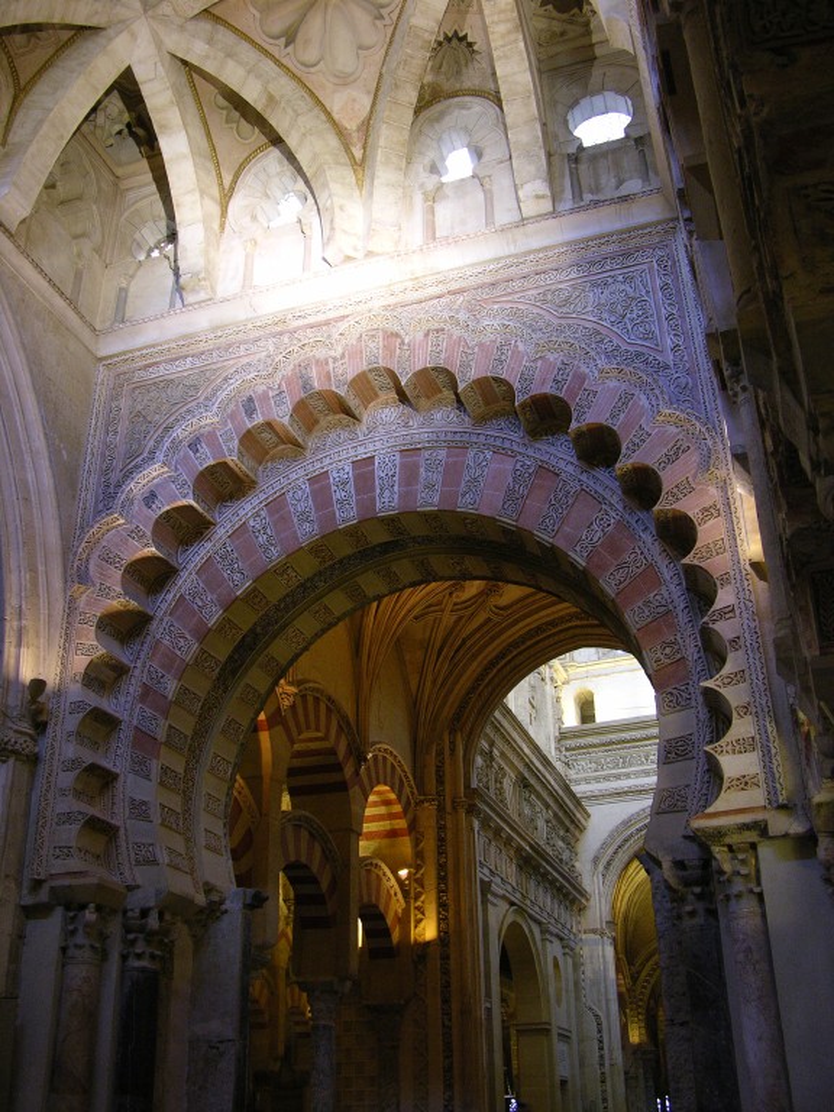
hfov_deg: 40.7
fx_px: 1124
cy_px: 556
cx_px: 417
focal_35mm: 35
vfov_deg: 52.6
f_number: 2.8
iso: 166
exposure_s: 1/4.6
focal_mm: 8.9
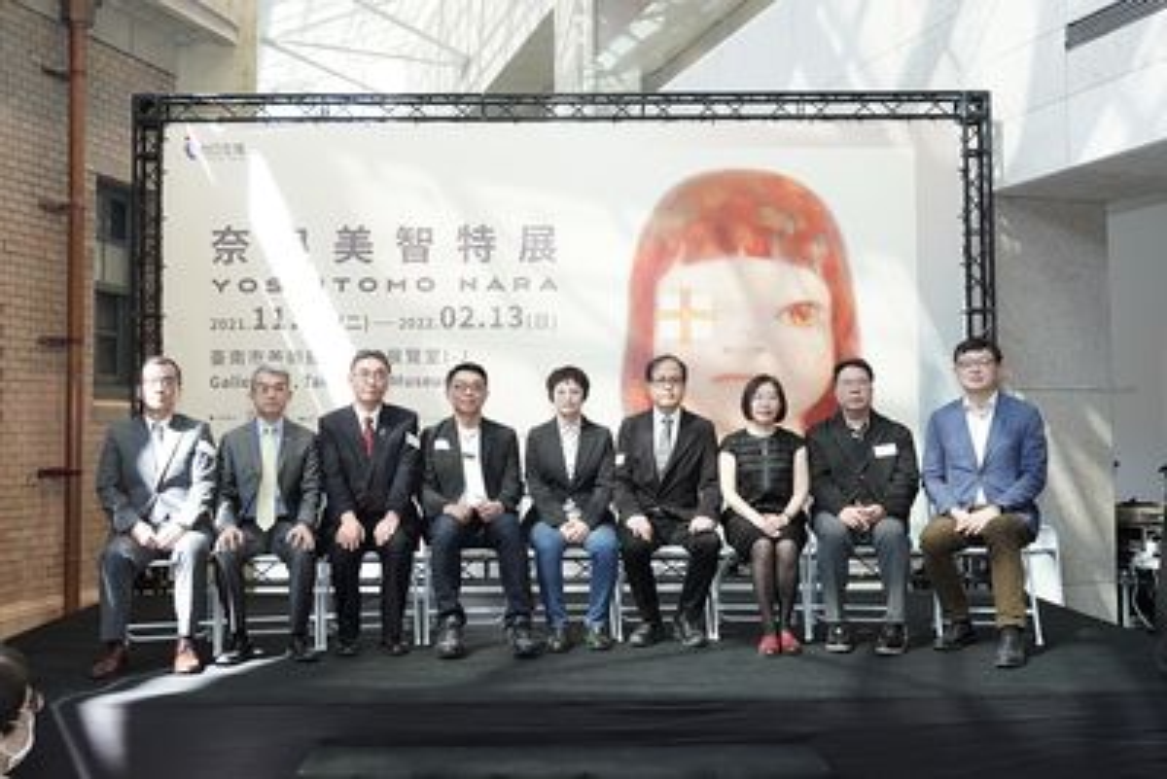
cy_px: 390
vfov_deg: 38.9
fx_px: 1103
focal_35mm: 34
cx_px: 584
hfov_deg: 55.8
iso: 1600
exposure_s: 1/160
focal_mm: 23
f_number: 4
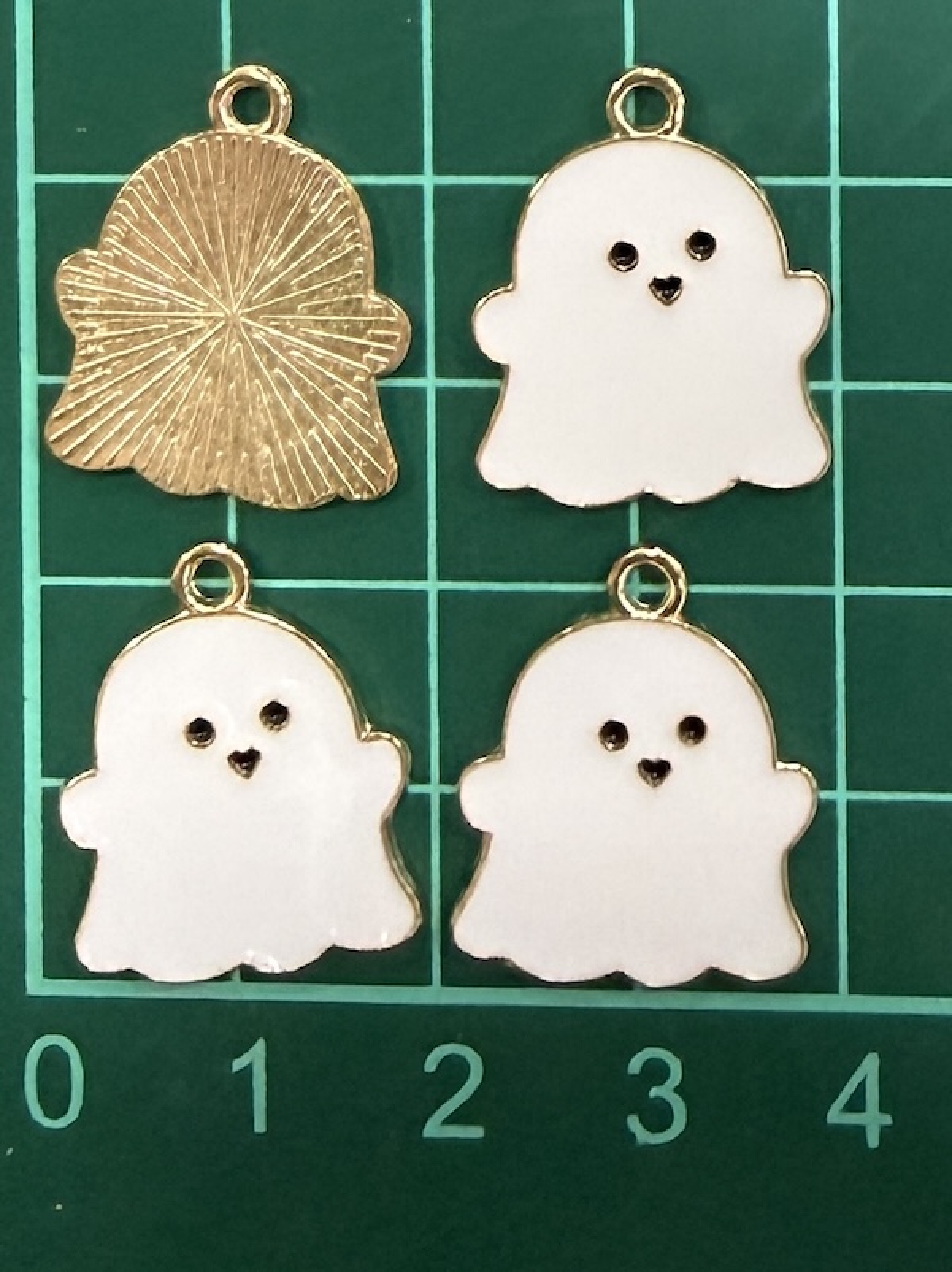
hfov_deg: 56.7
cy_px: 636
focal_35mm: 24
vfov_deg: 71.6
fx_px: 881
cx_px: 476
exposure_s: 1/60
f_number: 2.2
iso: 500
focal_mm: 2.22
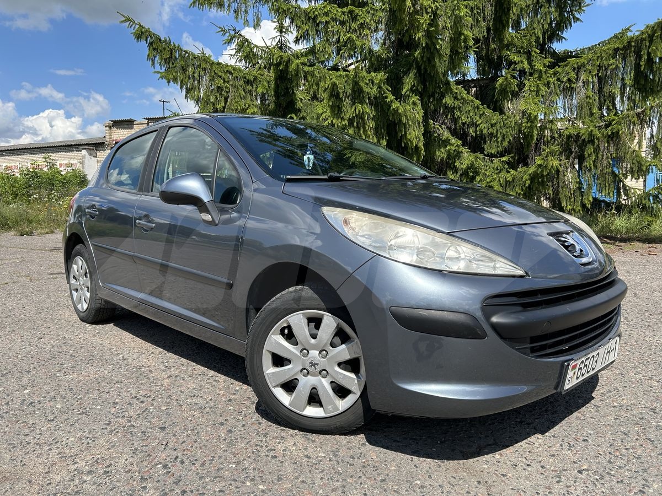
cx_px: 331
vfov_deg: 53.1
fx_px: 497
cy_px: 248
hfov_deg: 67.3
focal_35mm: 26
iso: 50
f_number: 1.5
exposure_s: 1/2695
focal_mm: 5.7
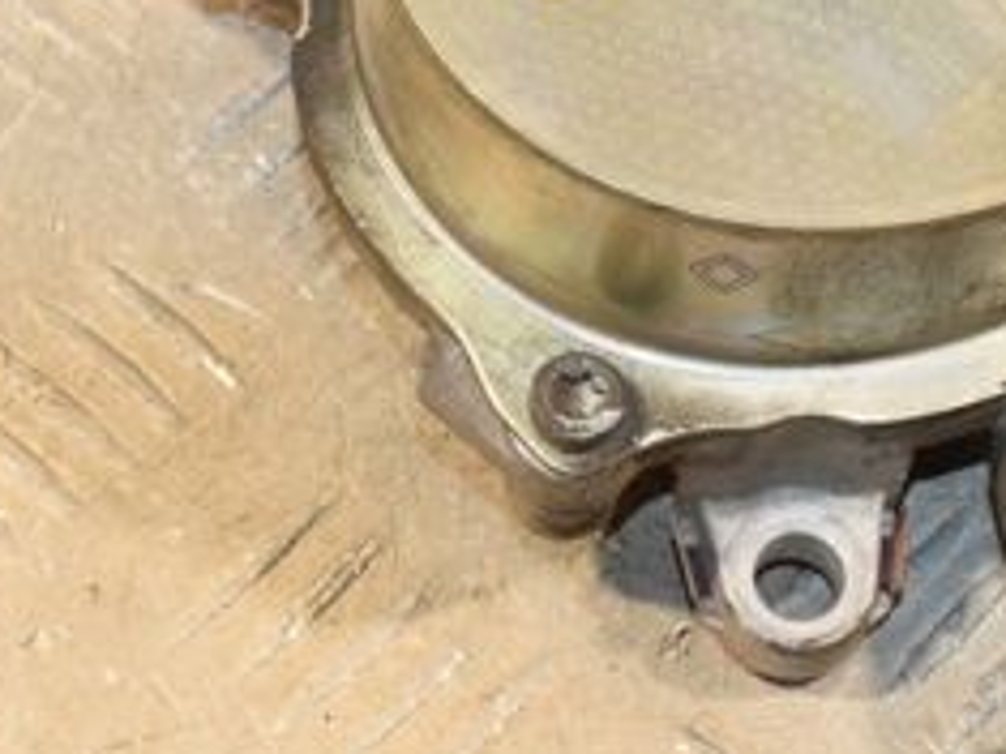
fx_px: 4793
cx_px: 758
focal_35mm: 165
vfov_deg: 9.0
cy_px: 184
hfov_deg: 11.9
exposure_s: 1/200
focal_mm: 42
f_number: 8
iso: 1600
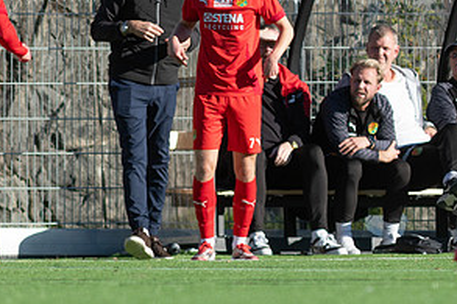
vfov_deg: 1.2
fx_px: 15072
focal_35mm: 1188
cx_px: 193
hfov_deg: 1.7
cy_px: 147
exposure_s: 1/2000
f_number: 3.2
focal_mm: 300
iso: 160
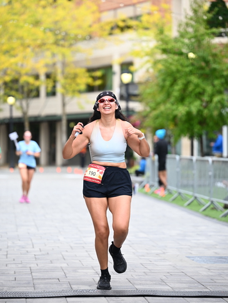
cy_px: 138
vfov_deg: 14.5
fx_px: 1193
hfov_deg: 10.9
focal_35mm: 136
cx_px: 114
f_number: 2.8
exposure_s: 1/1600
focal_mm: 125
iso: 640
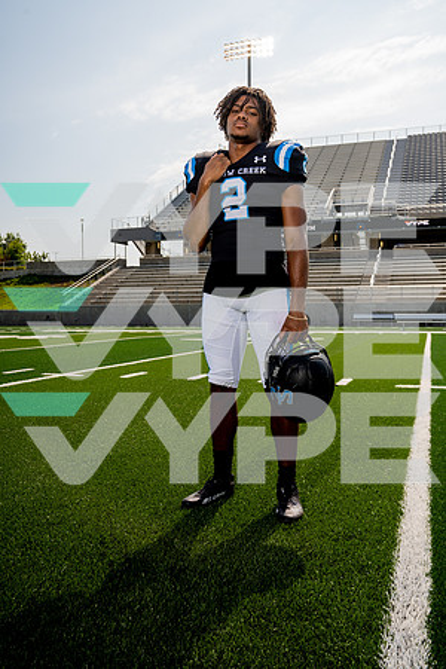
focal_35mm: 32
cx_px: 223
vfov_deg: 58.7
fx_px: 595
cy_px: 334
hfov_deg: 41.1
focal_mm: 32
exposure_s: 1/250
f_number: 7.1
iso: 100
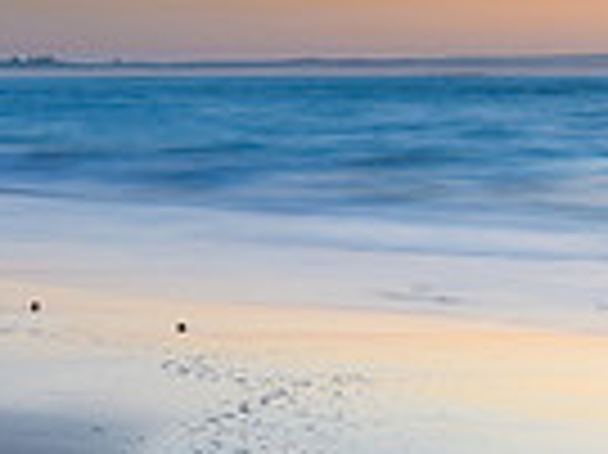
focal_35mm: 137
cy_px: 23
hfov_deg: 14.3
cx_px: 130
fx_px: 2404
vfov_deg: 10.7
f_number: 8
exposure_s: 10
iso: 50
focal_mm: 22
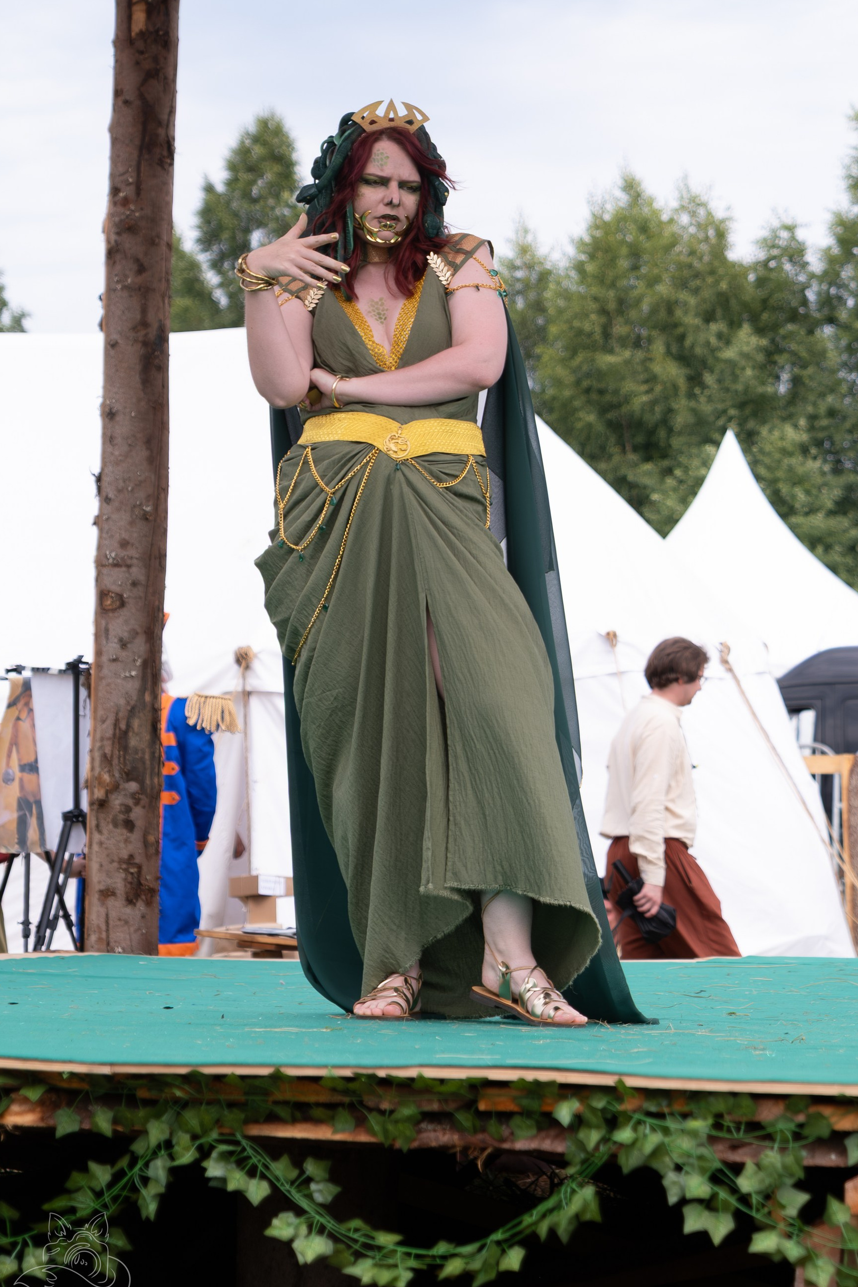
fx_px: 3717
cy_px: 337
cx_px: 661
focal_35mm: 104
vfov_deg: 19.5
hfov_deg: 13.1
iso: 160
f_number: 2.8
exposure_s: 1/1250
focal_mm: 44.1
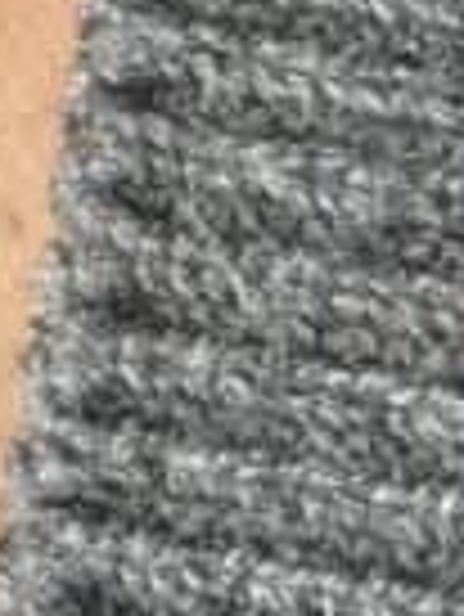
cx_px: -1180
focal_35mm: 388
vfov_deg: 5.0
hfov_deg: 3.7
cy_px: -643
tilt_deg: -63.8
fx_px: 6924
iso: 32
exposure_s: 1/121
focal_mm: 5.96
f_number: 1.6
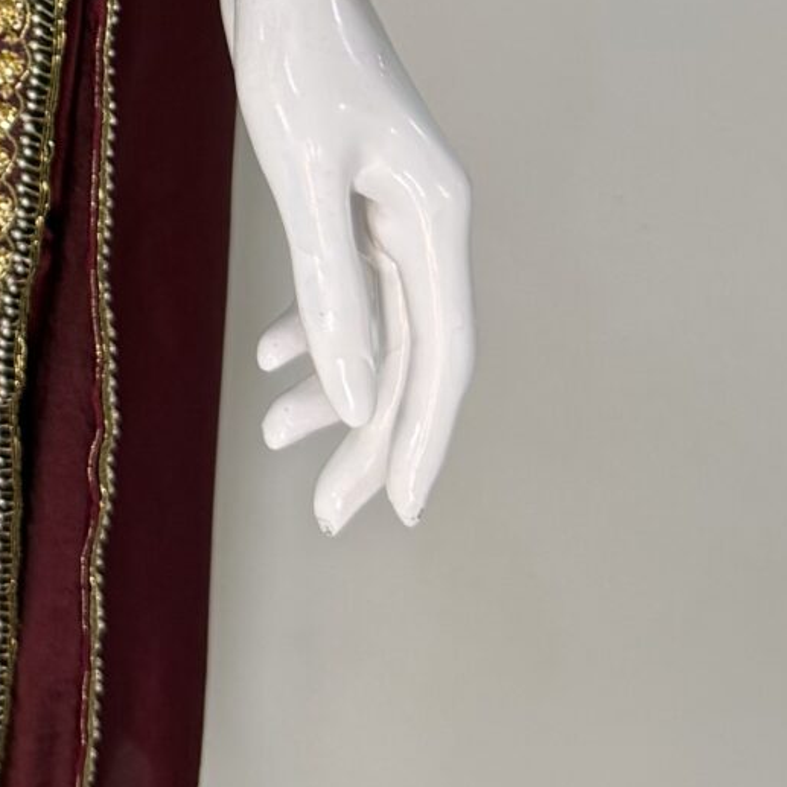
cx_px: -461
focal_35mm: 105
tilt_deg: -14.5
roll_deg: +0.3
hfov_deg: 15.1
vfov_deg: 15.2
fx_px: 2701
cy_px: -448
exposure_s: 1/50
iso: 125
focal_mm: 6.76
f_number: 1.78
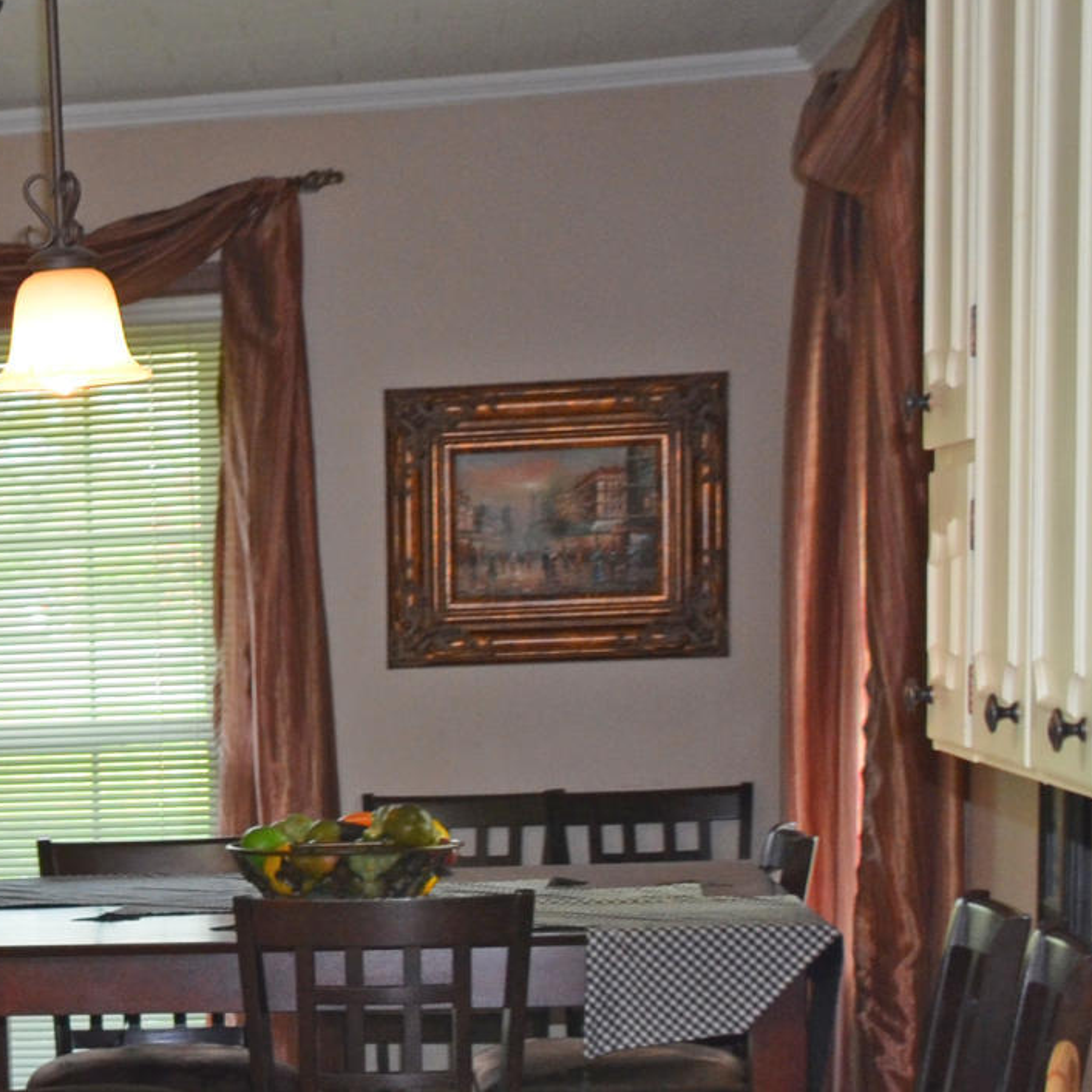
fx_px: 3855
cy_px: 1158
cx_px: -782
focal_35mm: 108
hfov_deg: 14.5
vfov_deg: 15.7
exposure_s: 1/60
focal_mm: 20
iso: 500
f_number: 3.5
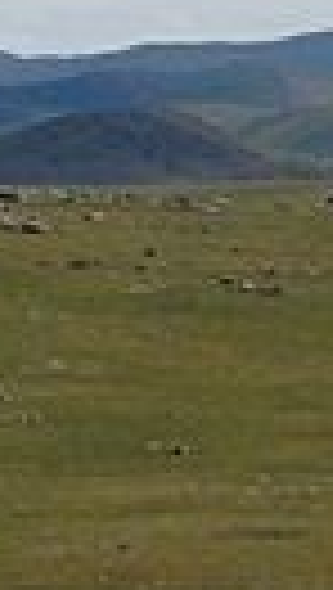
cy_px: -230
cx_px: -14
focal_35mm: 481
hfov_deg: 2.5
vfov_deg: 4.5
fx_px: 7526
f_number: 5.6
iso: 360
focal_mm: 50
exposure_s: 1/4000
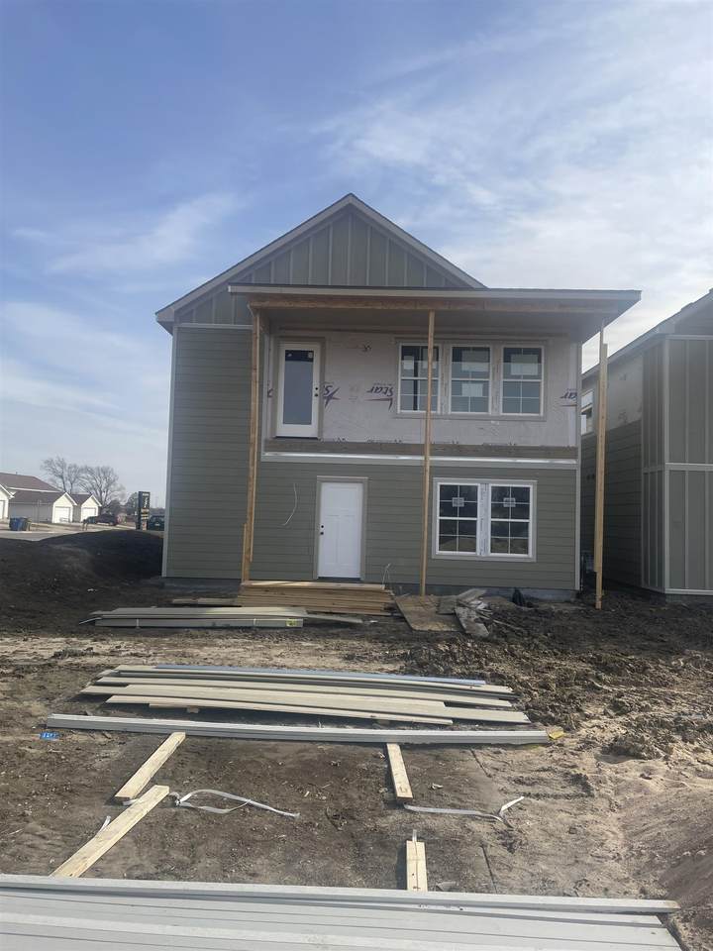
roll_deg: -2.5
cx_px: 356
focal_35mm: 26
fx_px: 714
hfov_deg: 53.1
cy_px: 476
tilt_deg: +0.6
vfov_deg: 67.3
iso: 32
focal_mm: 4.2
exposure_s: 1/4132
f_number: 1.6
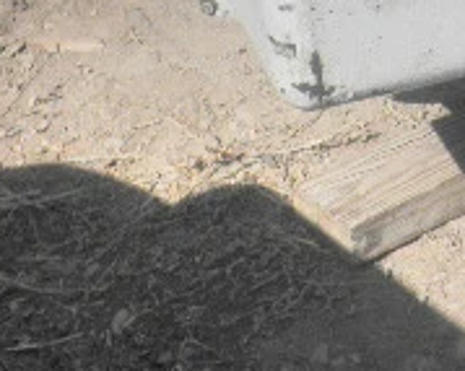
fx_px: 2833
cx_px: 798
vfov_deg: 7.4
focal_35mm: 206
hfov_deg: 9.0
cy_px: -213
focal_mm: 10.5
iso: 64
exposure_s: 1/125
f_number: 10.7
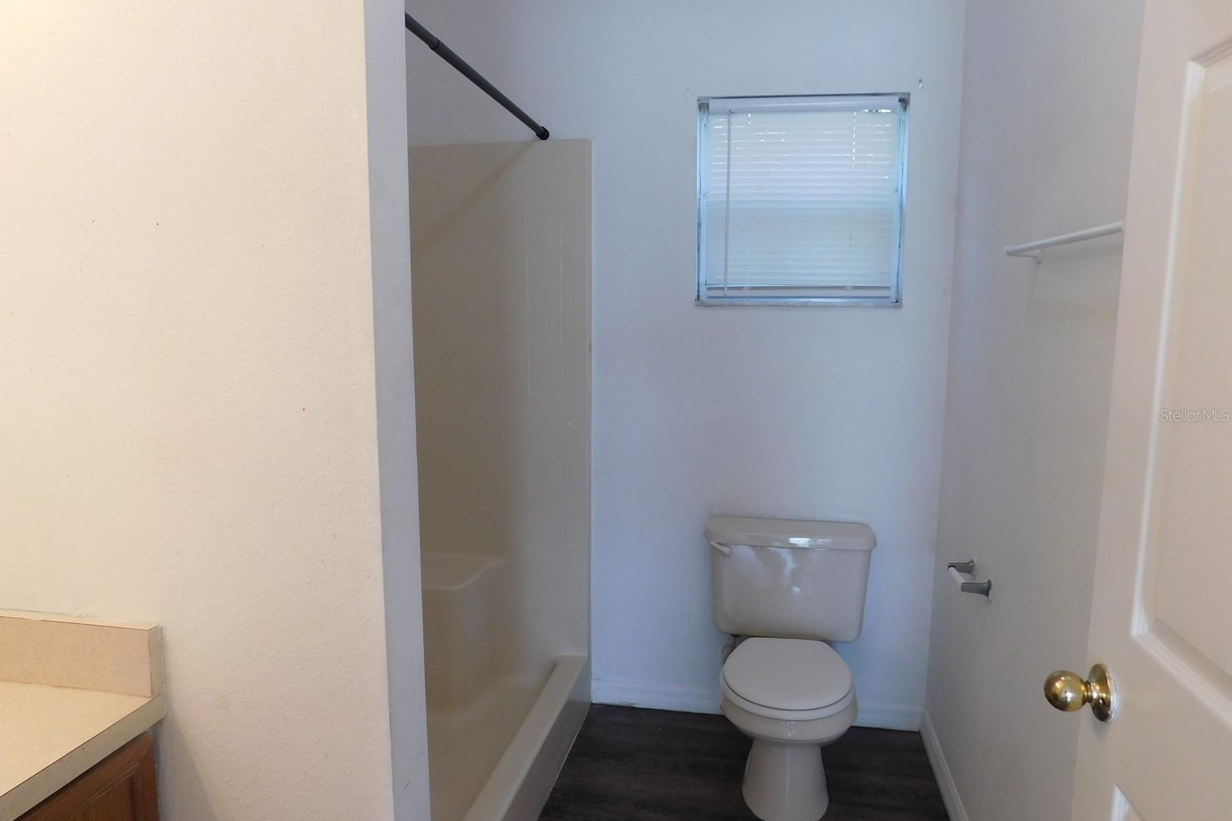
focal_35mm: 24
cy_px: 415
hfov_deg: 73.7
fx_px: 821
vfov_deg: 53.1
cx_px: 615
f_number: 3
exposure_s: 1/40
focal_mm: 4
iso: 125
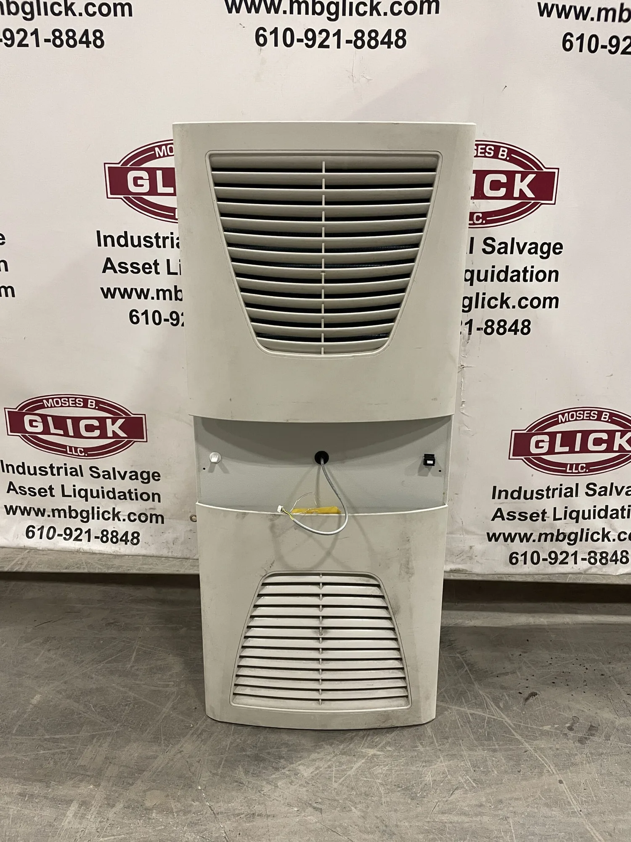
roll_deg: +0.1
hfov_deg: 53.1
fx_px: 632
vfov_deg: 67.3
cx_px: 316
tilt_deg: -17.3
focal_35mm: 26
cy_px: 421
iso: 400
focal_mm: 4.2
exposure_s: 1/60
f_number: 1.6
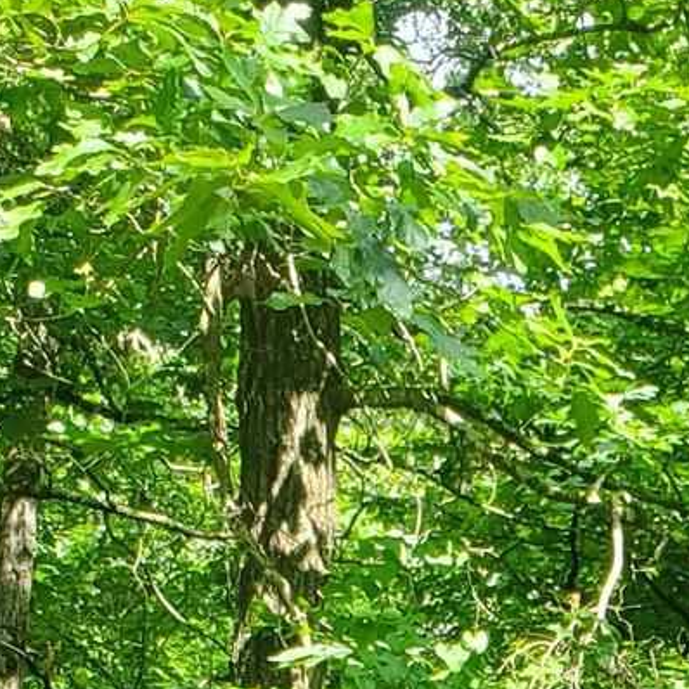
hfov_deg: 12.6
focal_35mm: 133
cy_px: 1582
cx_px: 987
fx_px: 2995
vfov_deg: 11.2
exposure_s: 1/106
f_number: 2.4
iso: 50
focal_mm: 4.3
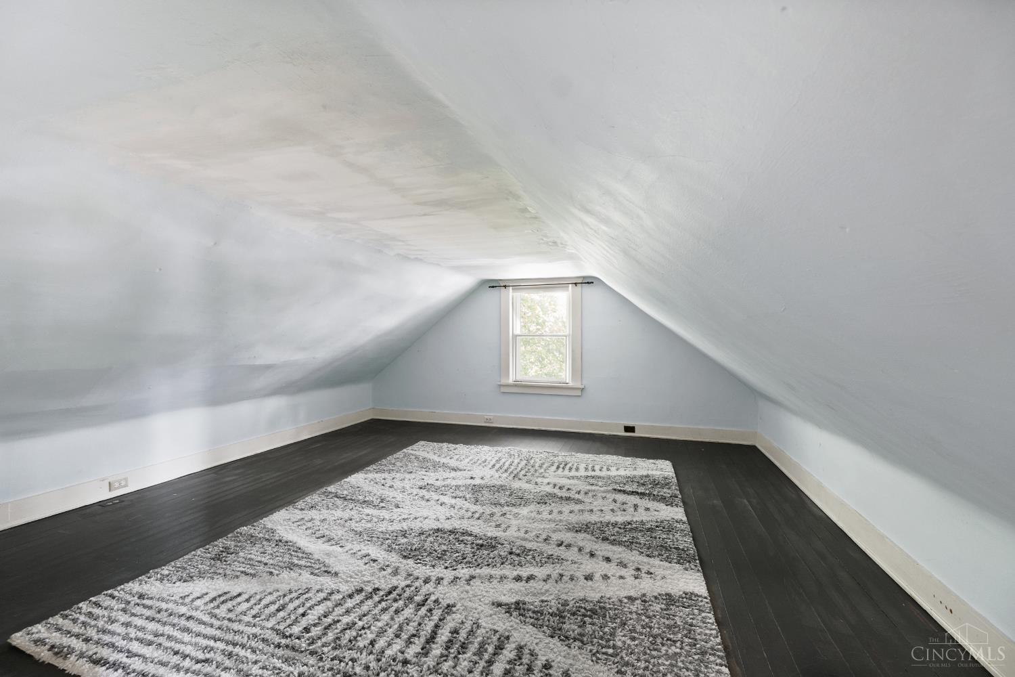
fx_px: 423
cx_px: 508
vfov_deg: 77.3
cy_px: 338
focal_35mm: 15
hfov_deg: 100.4
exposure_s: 1/1.67
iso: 400
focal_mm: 10
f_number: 5.6
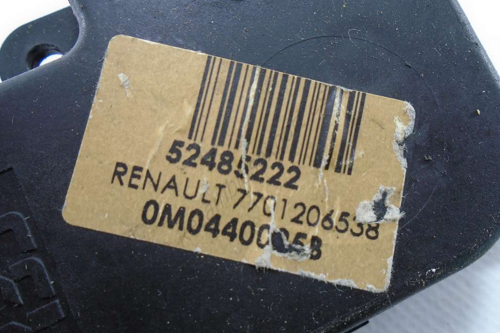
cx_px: 256
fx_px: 389
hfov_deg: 65.5
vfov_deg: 46.4
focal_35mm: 28
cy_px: 165
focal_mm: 4.6
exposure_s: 1/30
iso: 100
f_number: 3.2
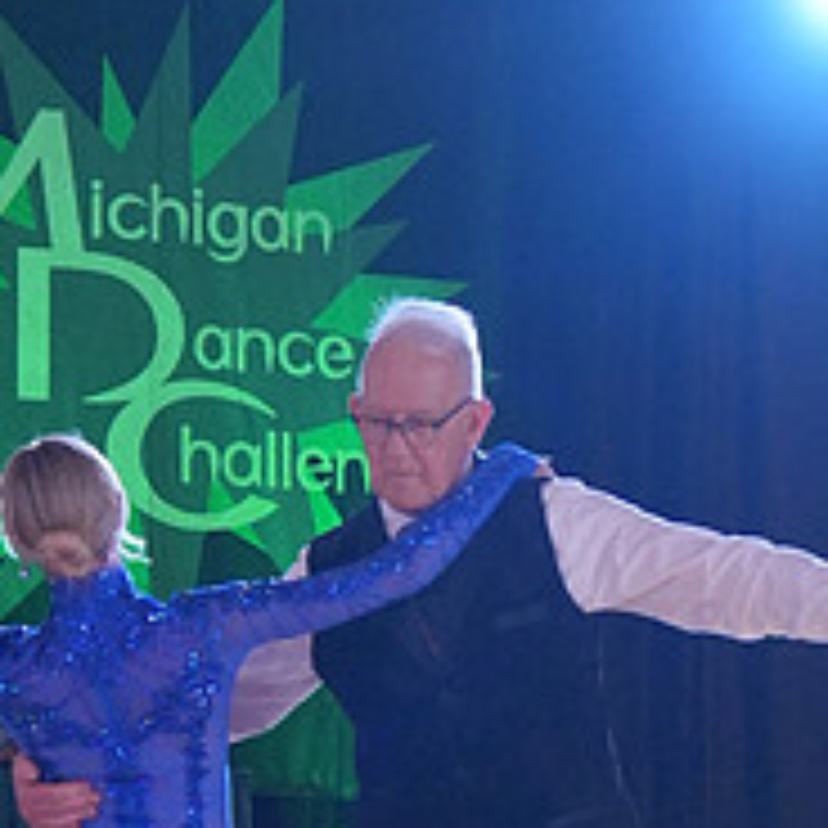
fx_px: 7604
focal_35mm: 281
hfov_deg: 6.2
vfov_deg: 6.2
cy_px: 1062
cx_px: 403
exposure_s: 1/500
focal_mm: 70
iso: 3200
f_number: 4
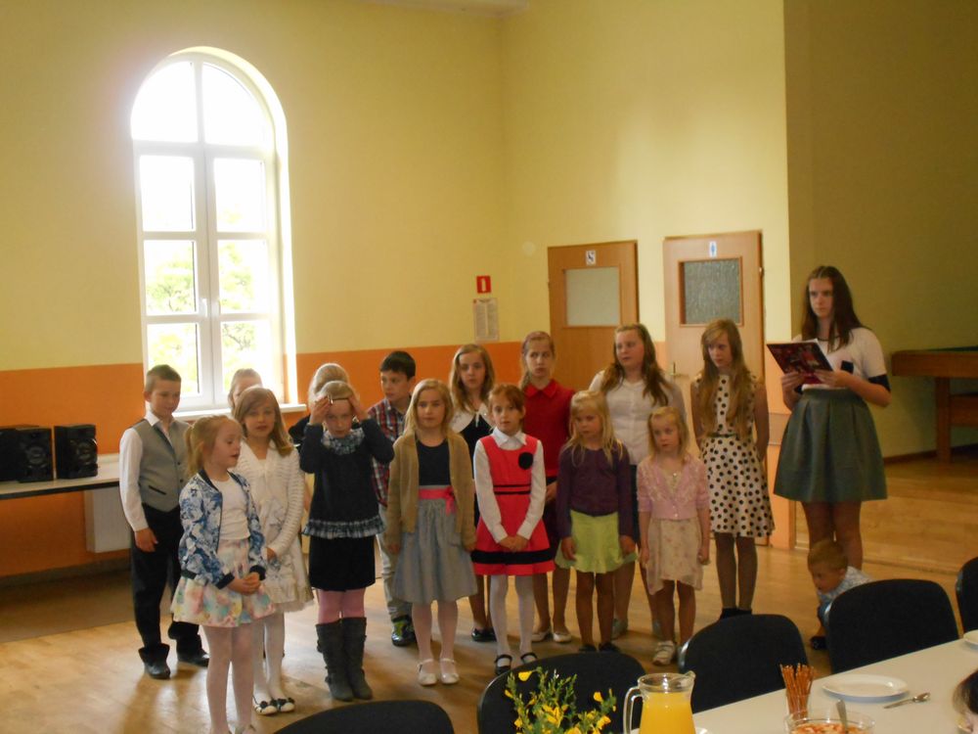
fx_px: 1413
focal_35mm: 50
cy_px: 367
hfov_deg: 38.2
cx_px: 489
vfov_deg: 29.1
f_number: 4.5
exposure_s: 1/60
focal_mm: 8.8
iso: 640
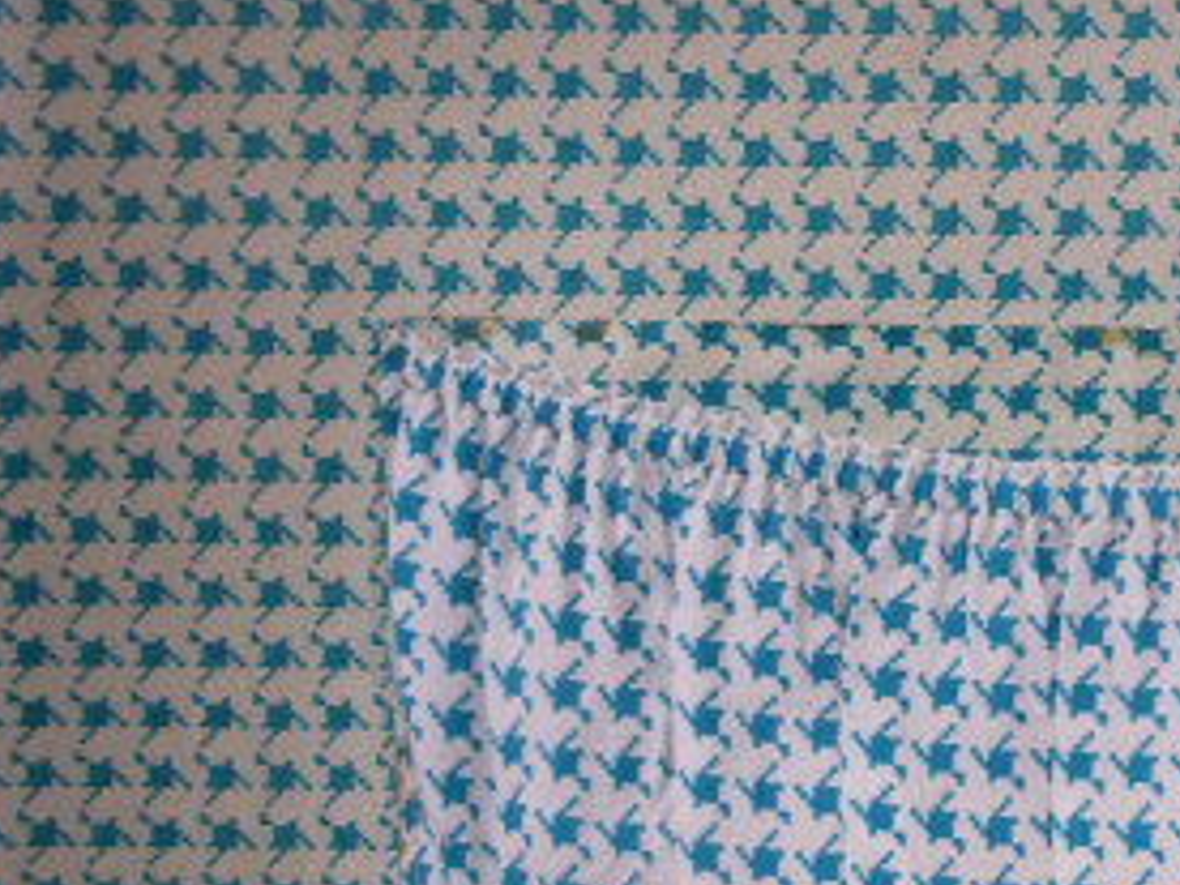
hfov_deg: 26.0
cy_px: 628
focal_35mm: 72
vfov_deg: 20.3
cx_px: 1112
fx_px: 2454
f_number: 3.6
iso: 400
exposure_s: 1/30
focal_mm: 5.4
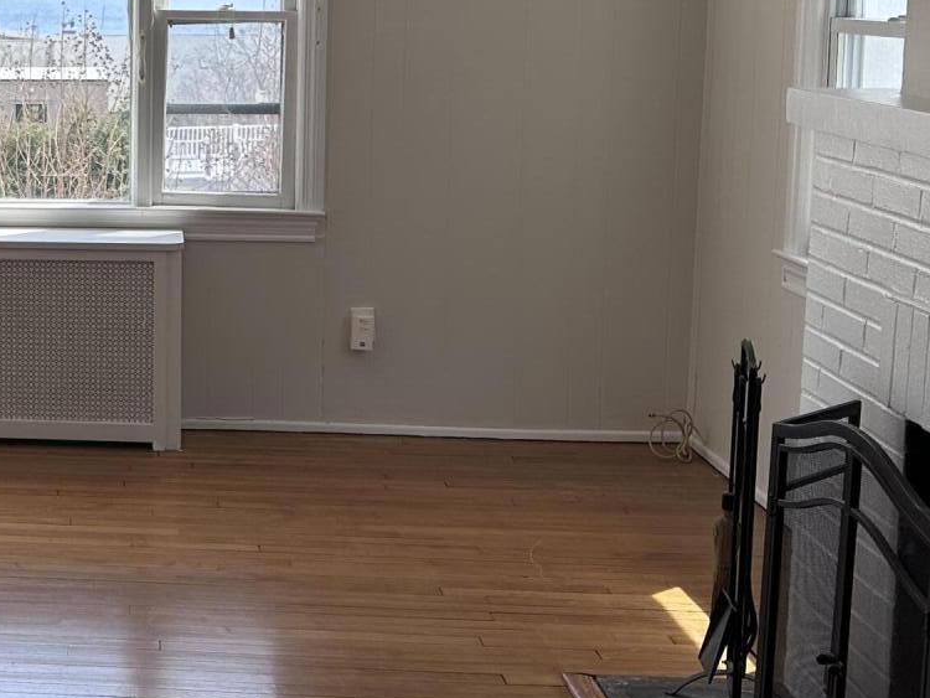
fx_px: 1720
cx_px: -62
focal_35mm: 64
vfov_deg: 22.7
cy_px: 176
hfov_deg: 27.9
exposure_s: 1/587
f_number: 1.78
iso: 80
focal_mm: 6.86
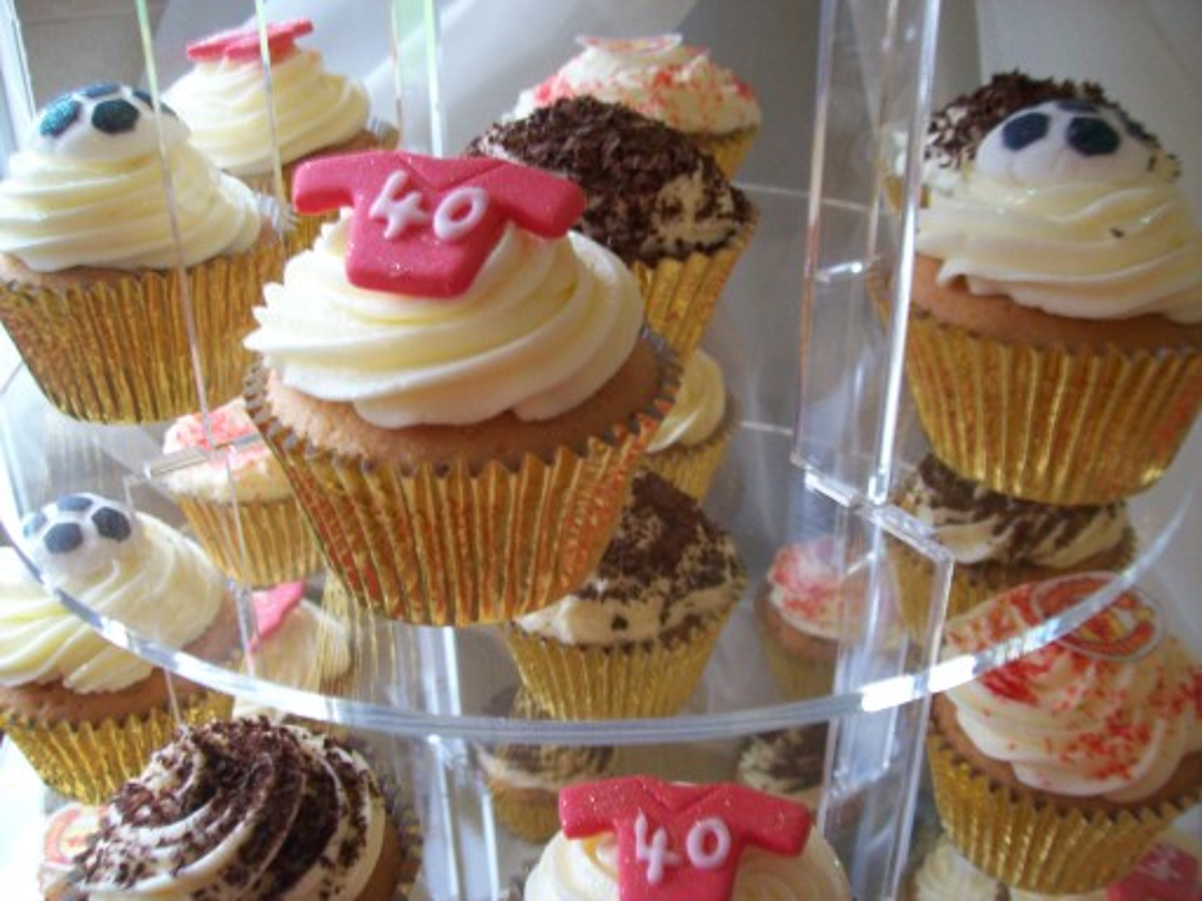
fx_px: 1250
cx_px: 601
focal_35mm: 36
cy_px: 450
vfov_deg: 39.7
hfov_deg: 51.4
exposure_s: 1/8
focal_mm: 6
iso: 181
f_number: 2.7
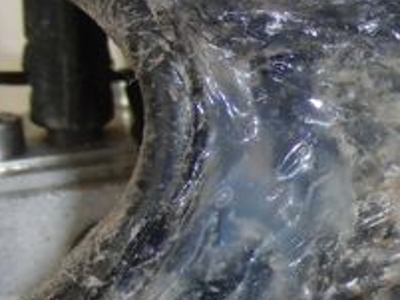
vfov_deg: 11.4
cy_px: 291
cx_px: 444
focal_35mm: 129
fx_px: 1492
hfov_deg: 14.9
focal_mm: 6.42
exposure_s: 1/80
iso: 100
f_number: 3.6
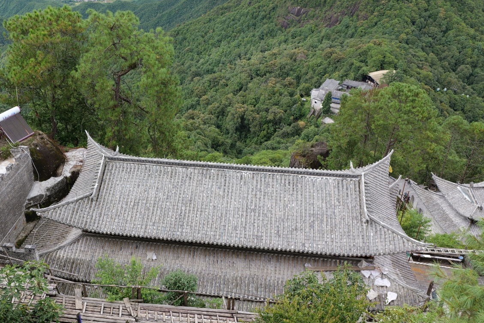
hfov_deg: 55.2
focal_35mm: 34
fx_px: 457
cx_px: 185
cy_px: 155
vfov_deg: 38.9
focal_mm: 24
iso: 100
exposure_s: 1/100
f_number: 7.1
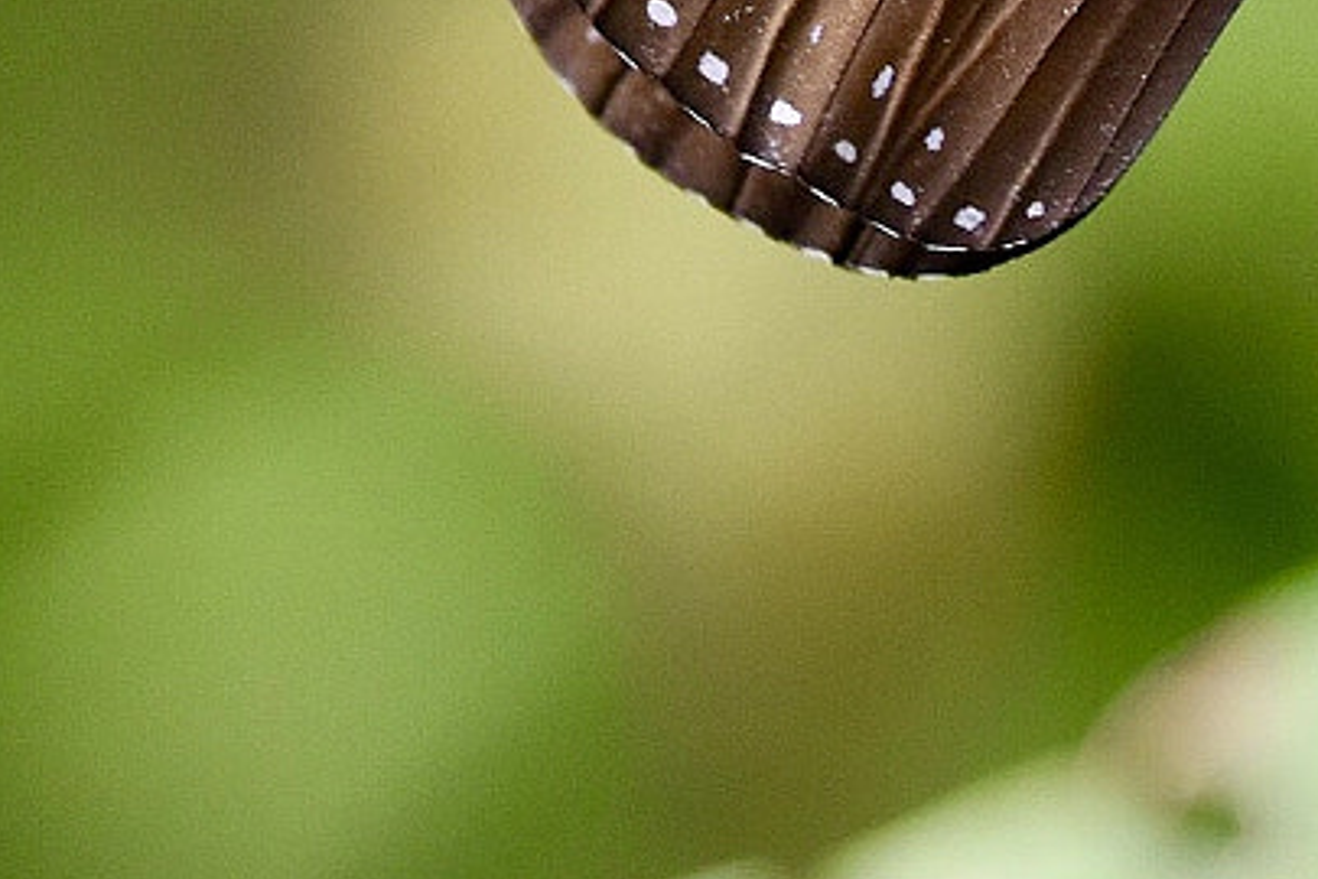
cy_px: 91
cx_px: 2177
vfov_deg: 1.2
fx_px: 43417
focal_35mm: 1186
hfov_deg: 1.7
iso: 900
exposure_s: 1/2000
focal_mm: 300
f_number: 4
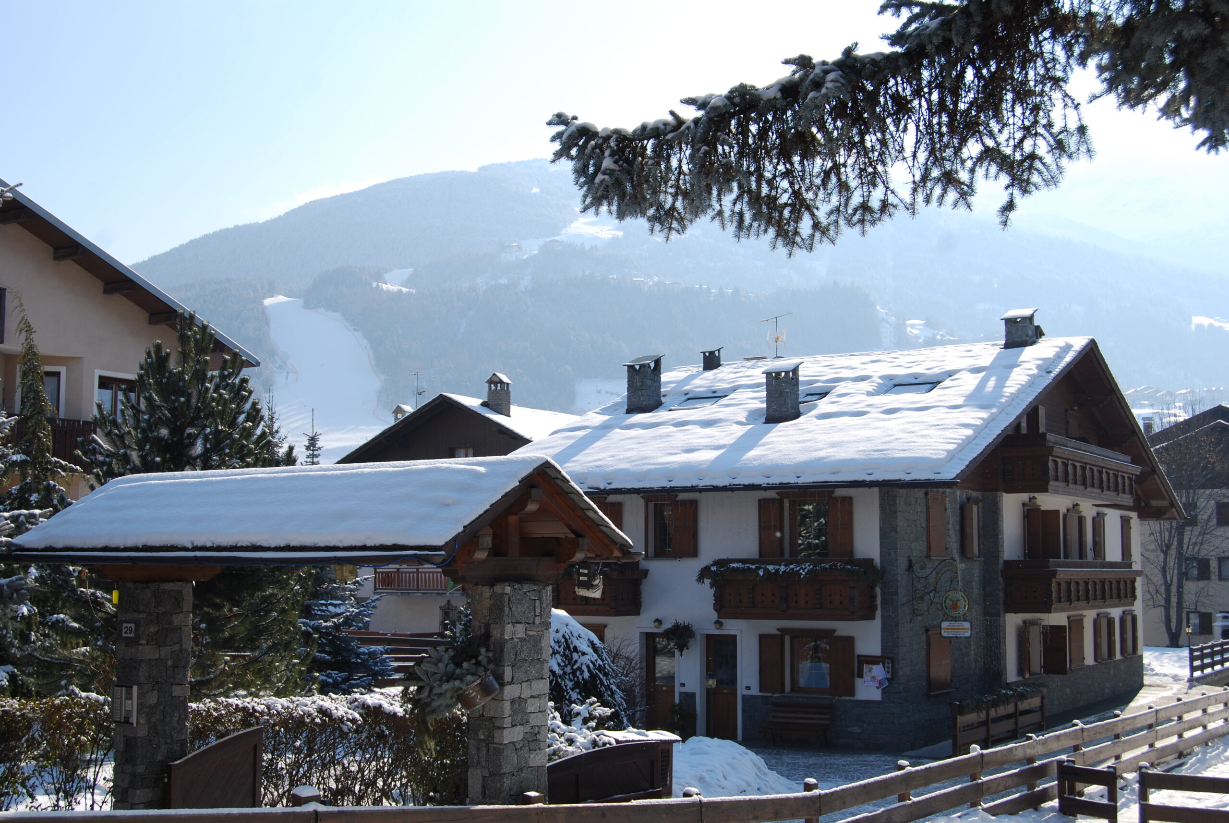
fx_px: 1538
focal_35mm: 45
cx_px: 614
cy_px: 412
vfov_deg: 29.9
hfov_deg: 43.6
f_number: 9
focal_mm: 30
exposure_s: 1/320
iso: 100
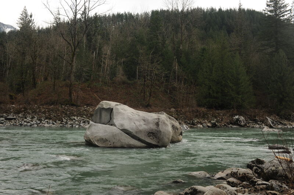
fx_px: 286
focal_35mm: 35
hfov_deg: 54.5
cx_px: 147
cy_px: 98
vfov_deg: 37.8
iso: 320
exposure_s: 1/160
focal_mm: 35
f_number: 8
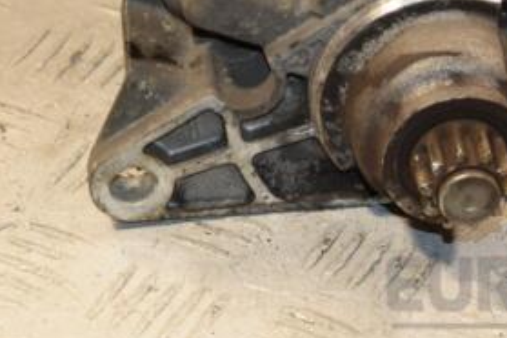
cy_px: 42
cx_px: 353
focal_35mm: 200
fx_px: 2816
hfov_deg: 10.3
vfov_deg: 6.9
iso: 800
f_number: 5.6
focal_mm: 62
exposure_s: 1/200
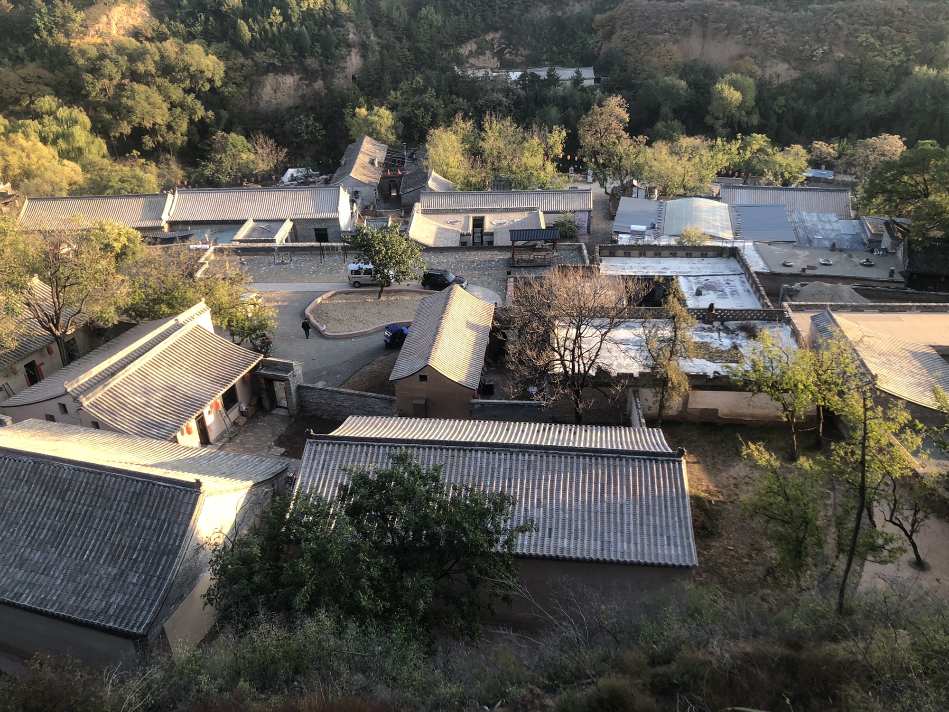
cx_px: 474
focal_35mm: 28
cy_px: 356
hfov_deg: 63.4
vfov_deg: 49.7
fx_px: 768
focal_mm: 3.99
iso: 20
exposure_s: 1/120
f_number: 1.8
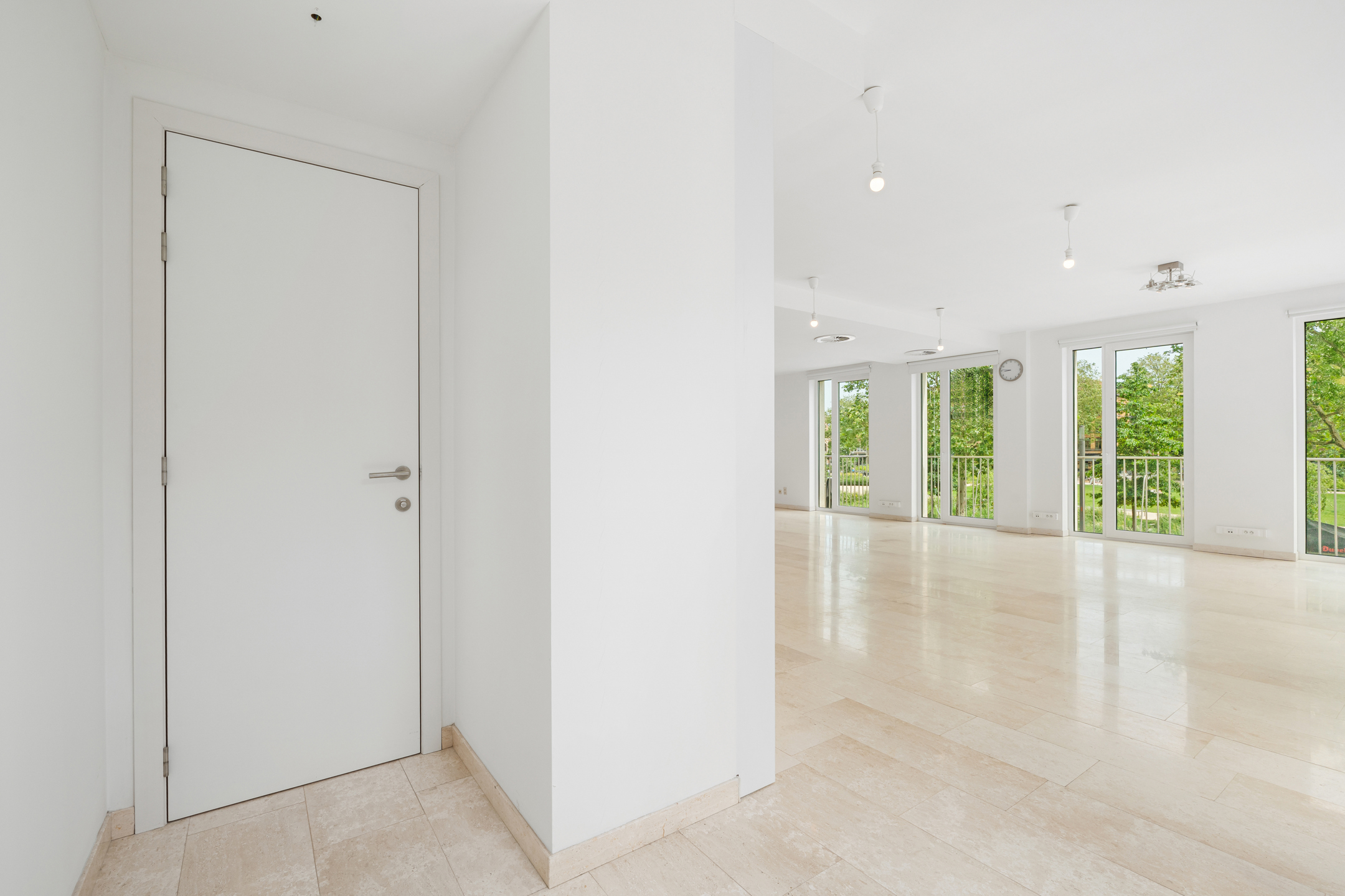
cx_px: 672
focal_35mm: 16
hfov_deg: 96.7
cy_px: 448
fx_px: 598
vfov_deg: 73.7
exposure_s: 1/25
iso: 250
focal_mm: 16
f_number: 11
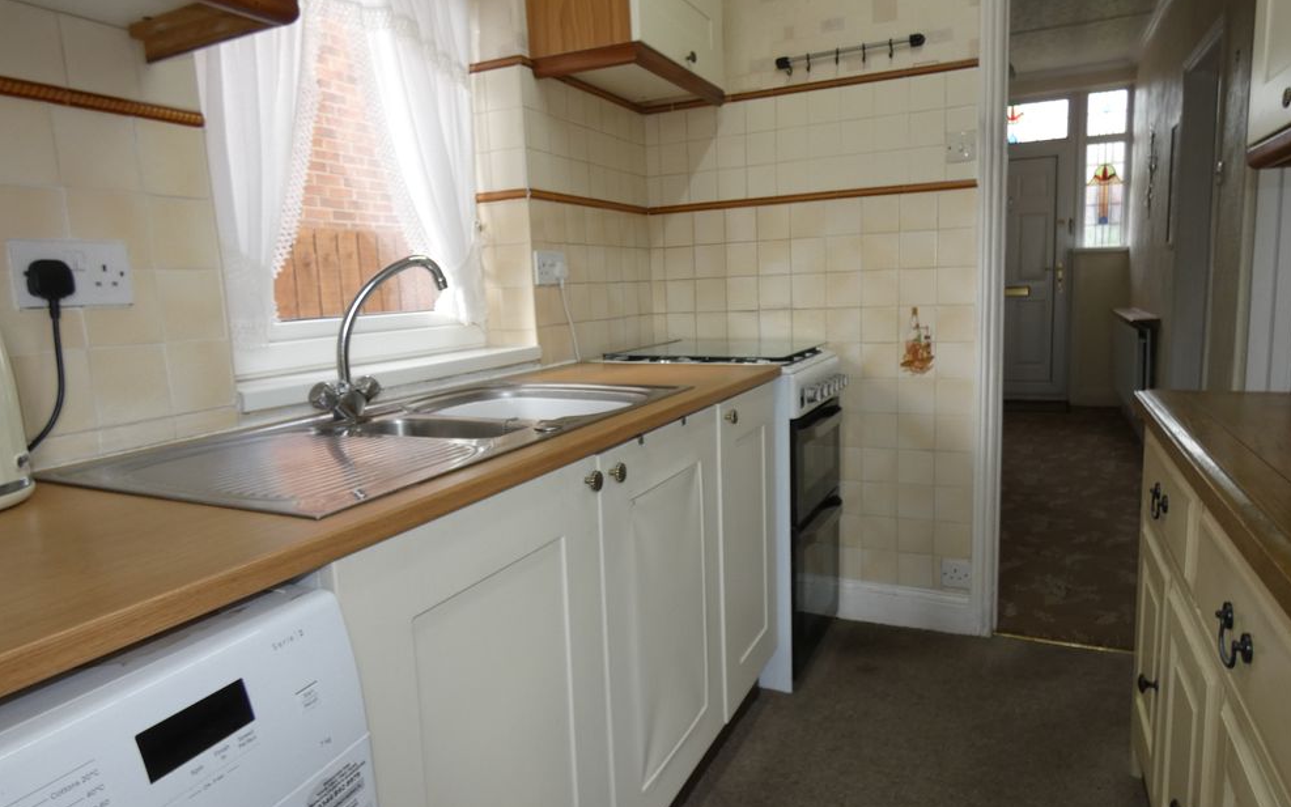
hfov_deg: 79.6
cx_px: 668
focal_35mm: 22
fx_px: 774
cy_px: 405
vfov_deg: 55.1
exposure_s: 1/60
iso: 100
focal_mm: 3.6
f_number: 2.8
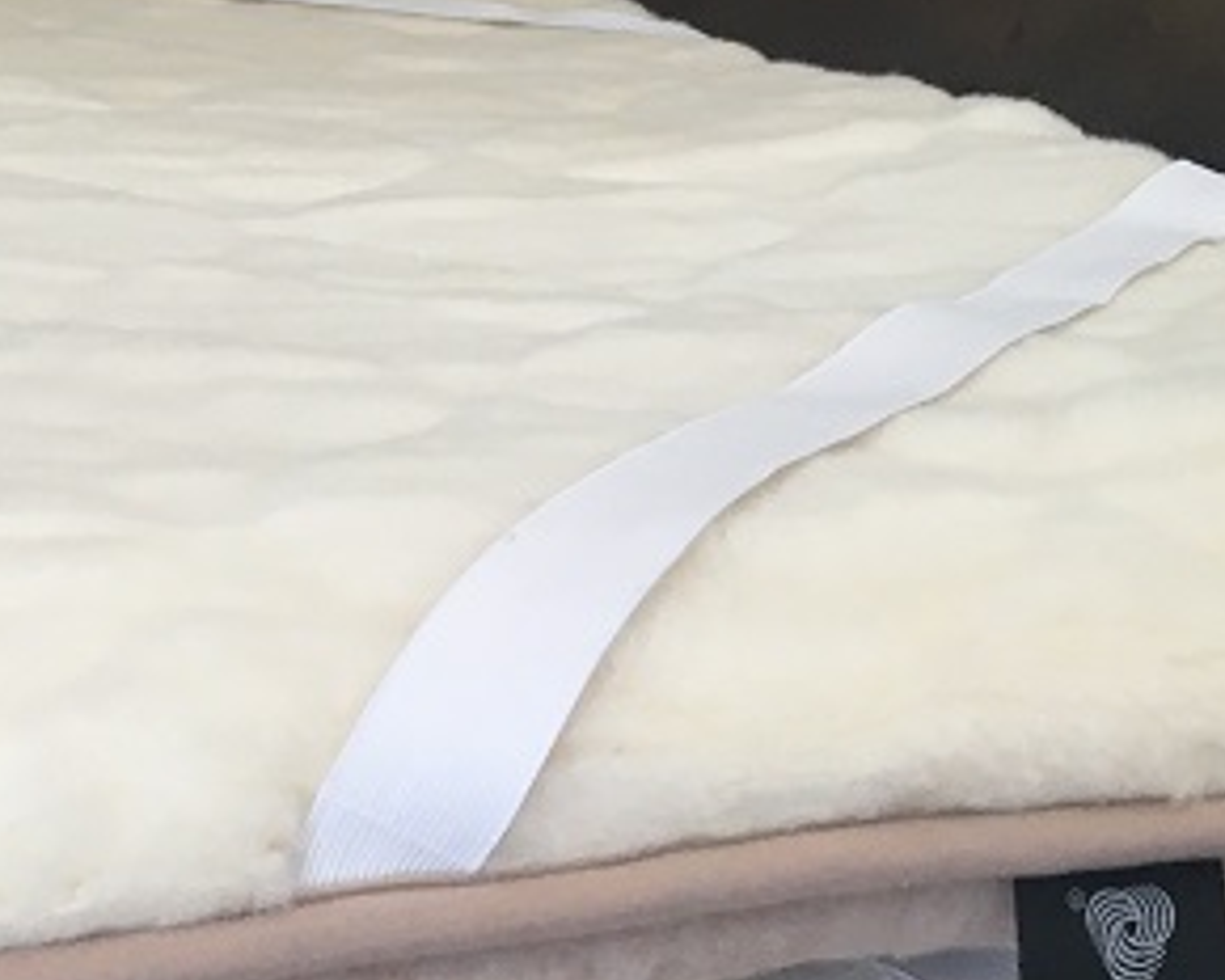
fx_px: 2828
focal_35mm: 78
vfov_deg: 19.1
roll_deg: +0.1
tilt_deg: -26.1
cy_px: 967
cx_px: 313
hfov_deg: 24.2
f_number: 2.2
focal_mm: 4.15
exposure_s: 1/33
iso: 40
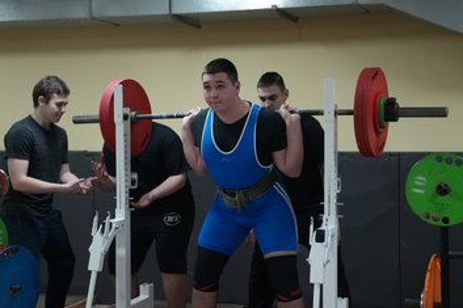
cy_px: 158
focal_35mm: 59
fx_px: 758
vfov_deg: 23.0
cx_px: 256
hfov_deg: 33.9
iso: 12800
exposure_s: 1/125
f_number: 2.8
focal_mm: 52
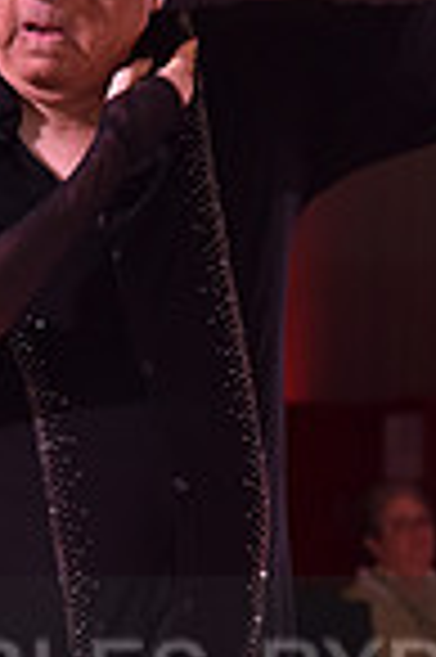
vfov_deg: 6.1
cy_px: 729
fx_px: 6154
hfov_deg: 4.1
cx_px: 34
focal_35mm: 338
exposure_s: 1/250
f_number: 4.5
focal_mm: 85
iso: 1250
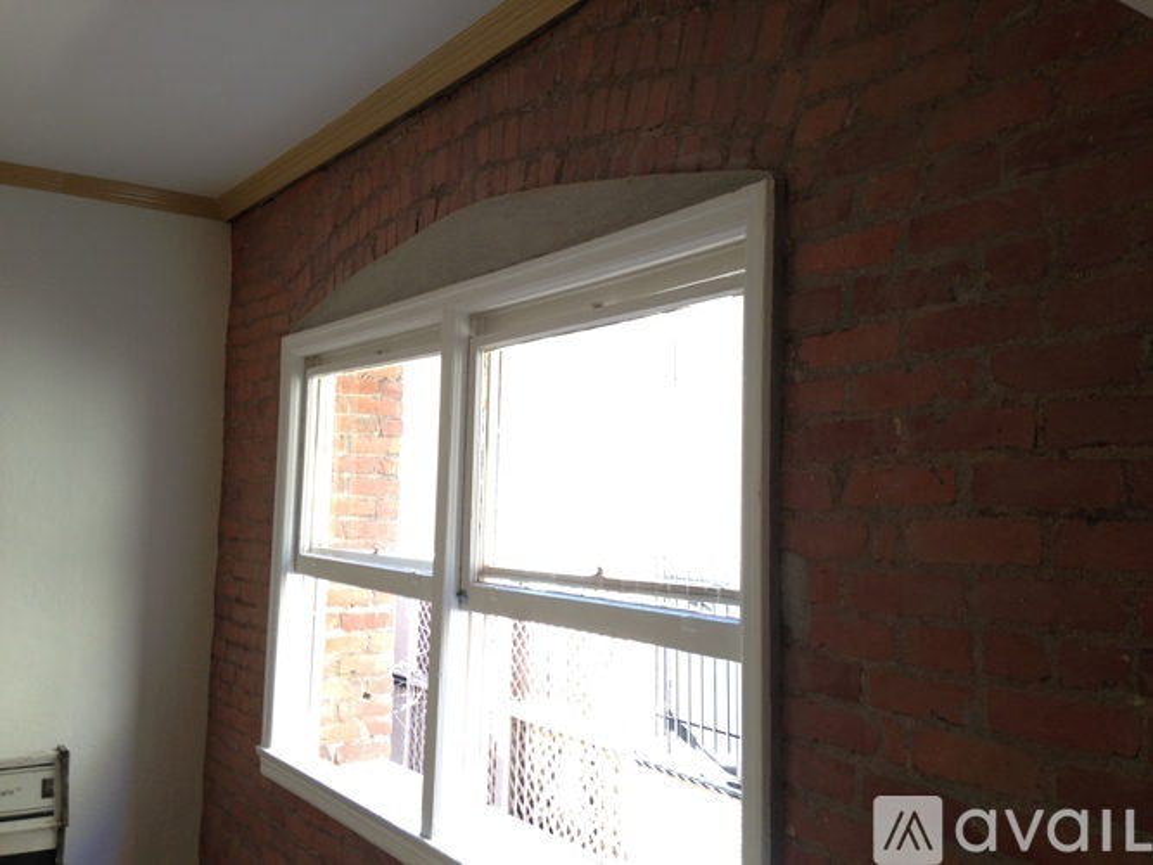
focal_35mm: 33
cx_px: 576
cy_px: 432
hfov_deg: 55.4
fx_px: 1099
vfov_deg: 42.9
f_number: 2.4
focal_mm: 4.12
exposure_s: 1/20
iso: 64
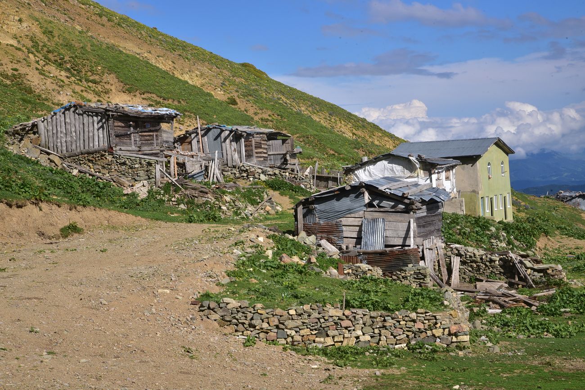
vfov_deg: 27.0
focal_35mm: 50
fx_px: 813
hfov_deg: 39.6
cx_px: 292
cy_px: 195
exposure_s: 1/125
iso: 200
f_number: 20
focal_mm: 50
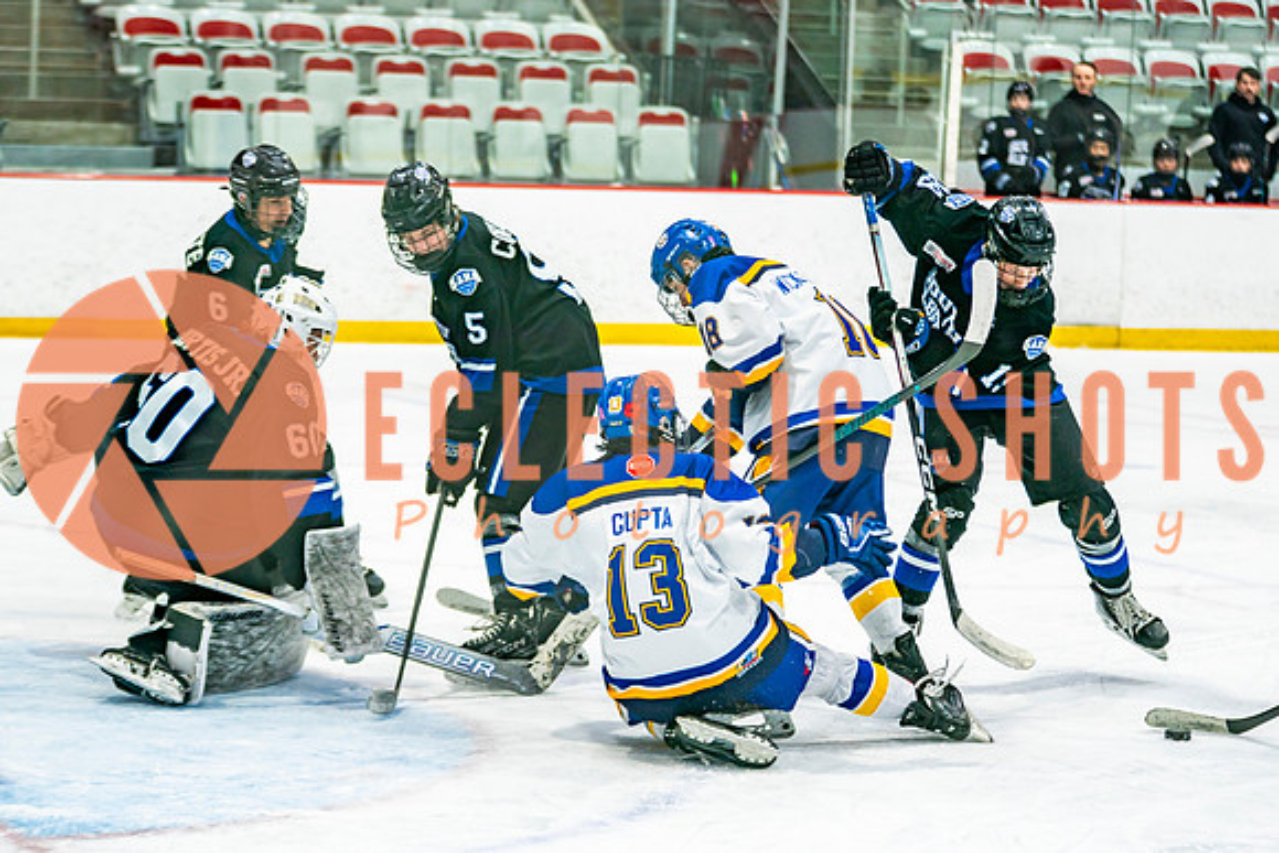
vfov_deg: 11.4
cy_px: 481
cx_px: 649
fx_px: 4260
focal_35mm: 120
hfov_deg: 17.1
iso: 500
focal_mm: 88
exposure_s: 1/640
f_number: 2.8
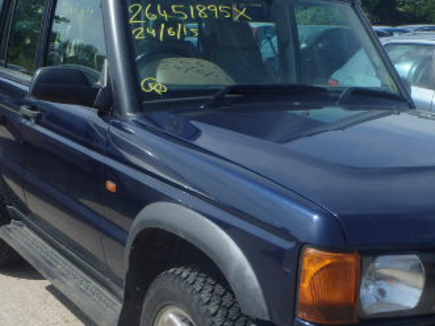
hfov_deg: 33.0
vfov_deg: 25.2
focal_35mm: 58
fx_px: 729
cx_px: 284
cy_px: 197
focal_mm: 5.4
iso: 125
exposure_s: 1/1000
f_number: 4.1
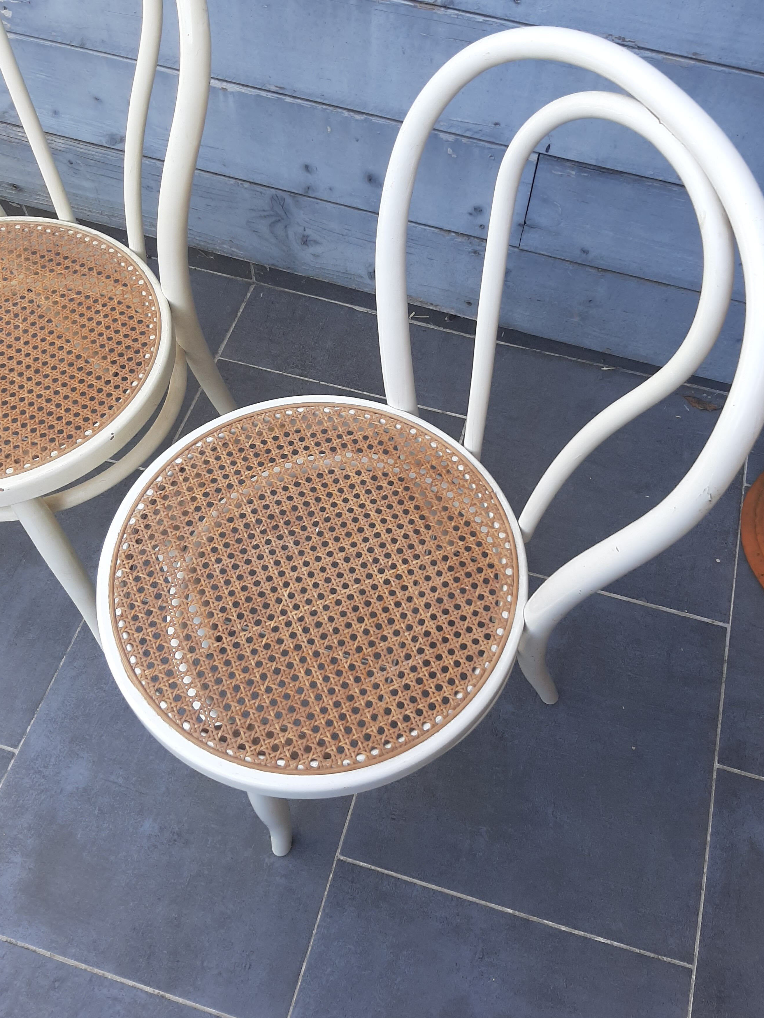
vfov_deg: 59.8
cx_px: 407
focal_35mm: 30
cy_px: 452
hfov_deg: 46.8
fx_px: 883
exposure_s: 1/178
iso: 40
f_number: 1.7
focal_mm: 3.93
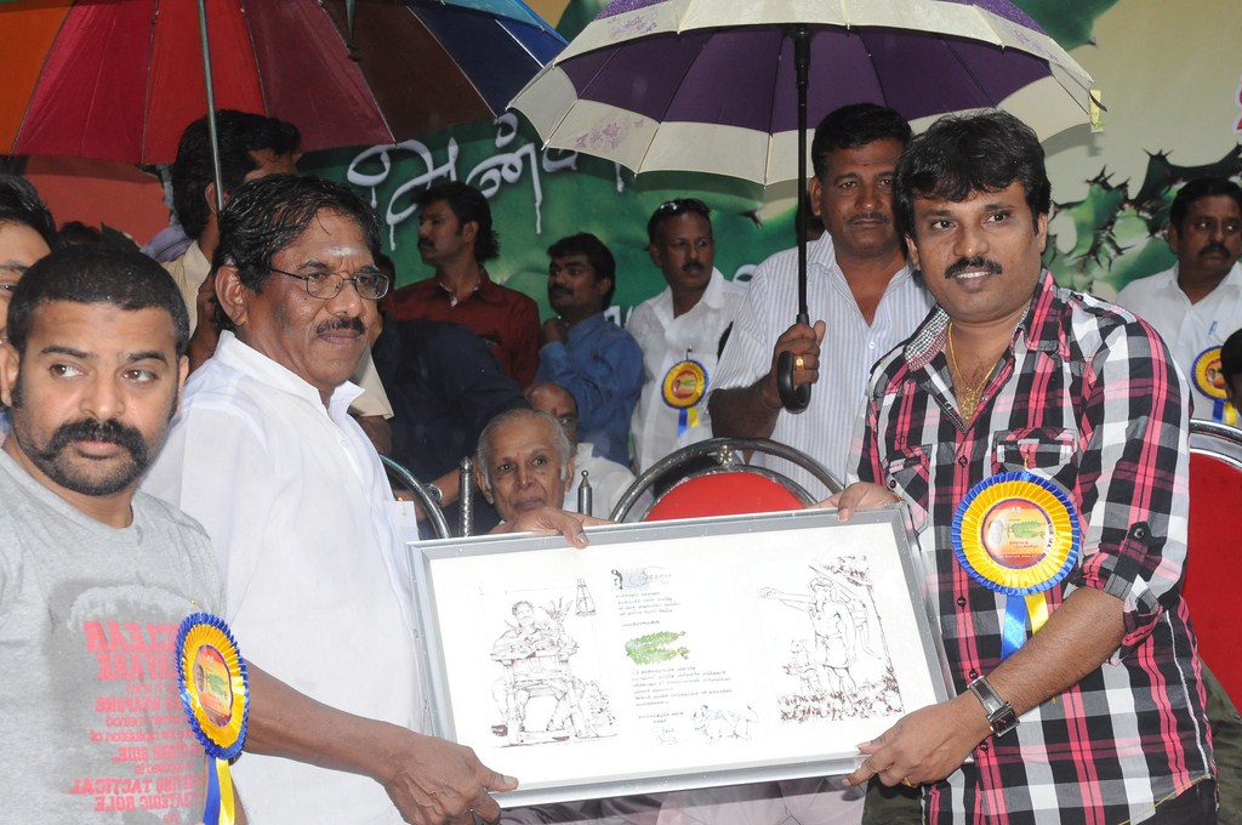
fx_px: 2688
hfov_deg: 26.0
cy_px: 412
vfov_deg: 17.4
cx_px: 621
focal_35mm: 78
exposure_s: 1/125
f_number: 11
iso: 1250
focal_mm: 52
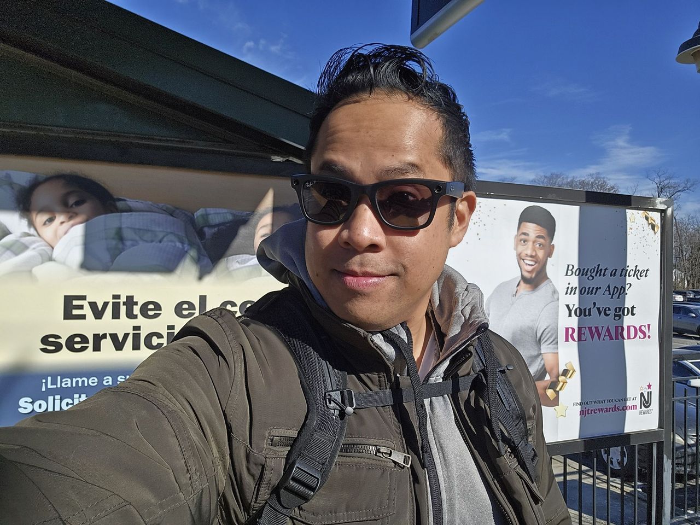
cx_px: 350
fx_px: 506
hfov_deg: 69.4
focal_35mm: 25
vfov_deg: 54.9
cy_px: 262
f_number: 2.2
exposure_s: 1/1290
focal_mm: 3.3
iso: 25
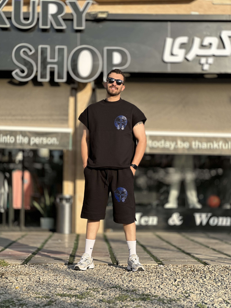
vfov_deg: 25.3
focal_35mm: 77
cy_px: 154
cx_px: 116
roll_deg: -0.7
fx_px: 685
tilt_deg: +5.3
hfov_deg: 19.1
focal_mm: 9
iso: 25
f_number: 2.8
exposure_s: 1/269
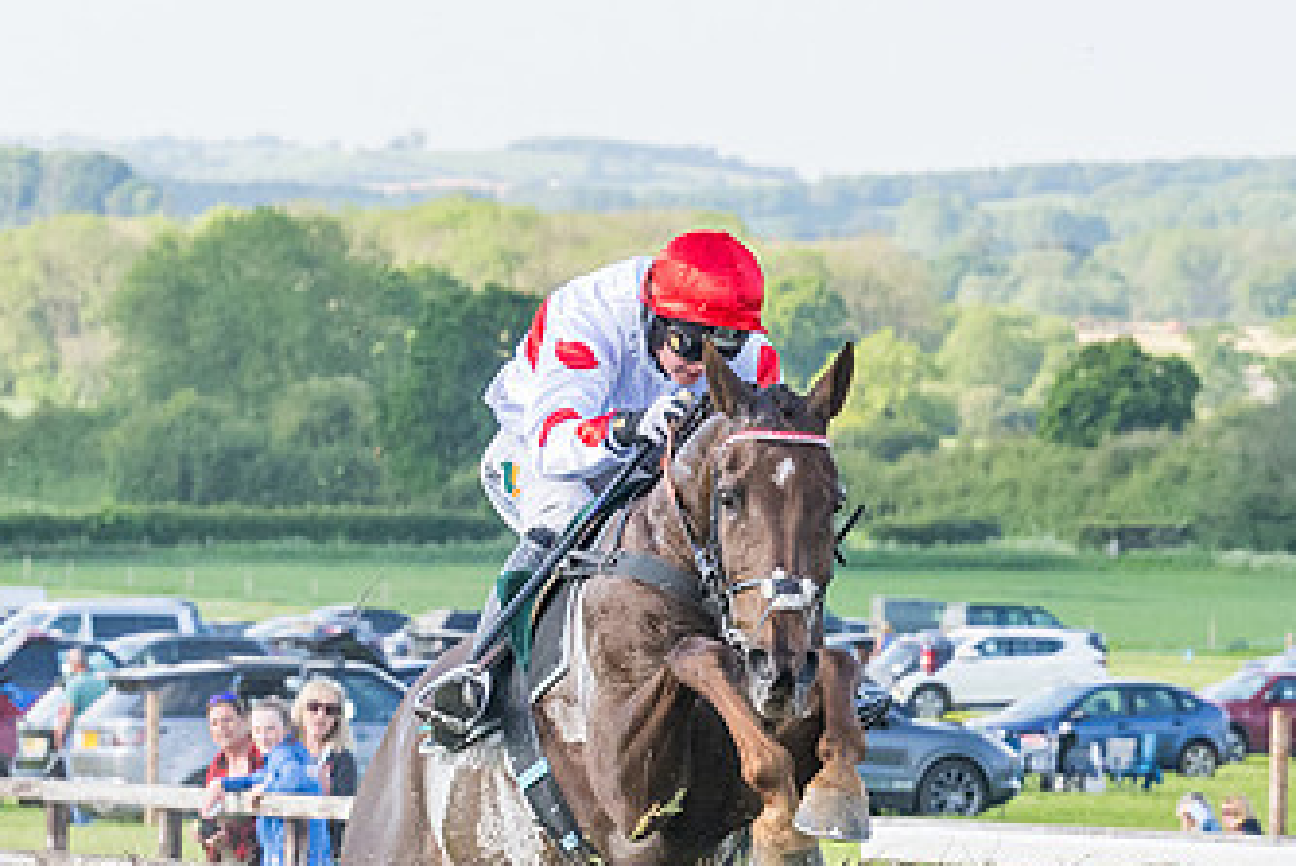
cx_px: 810
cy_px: 764
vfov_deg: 4.6
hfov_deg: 7.0
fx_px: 10660
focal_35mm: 296
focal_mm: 70
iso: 800
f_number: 4
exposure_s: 1/2500
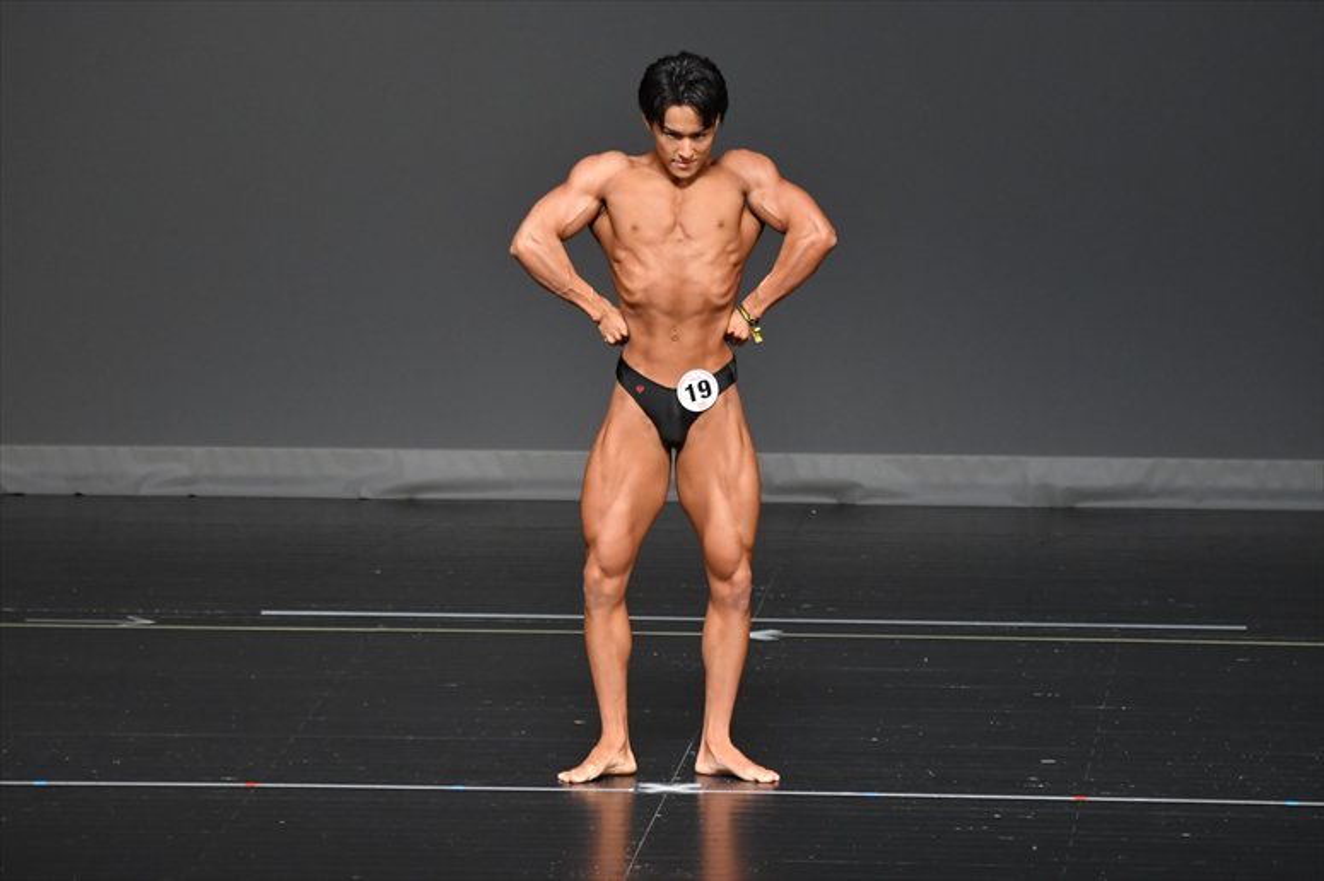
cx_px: 662
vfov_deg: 4.4
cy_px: 440
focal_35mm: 315
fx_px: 11579
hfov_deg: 6.5
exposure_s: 1/400
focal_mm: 210
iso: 2500
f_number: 5.6
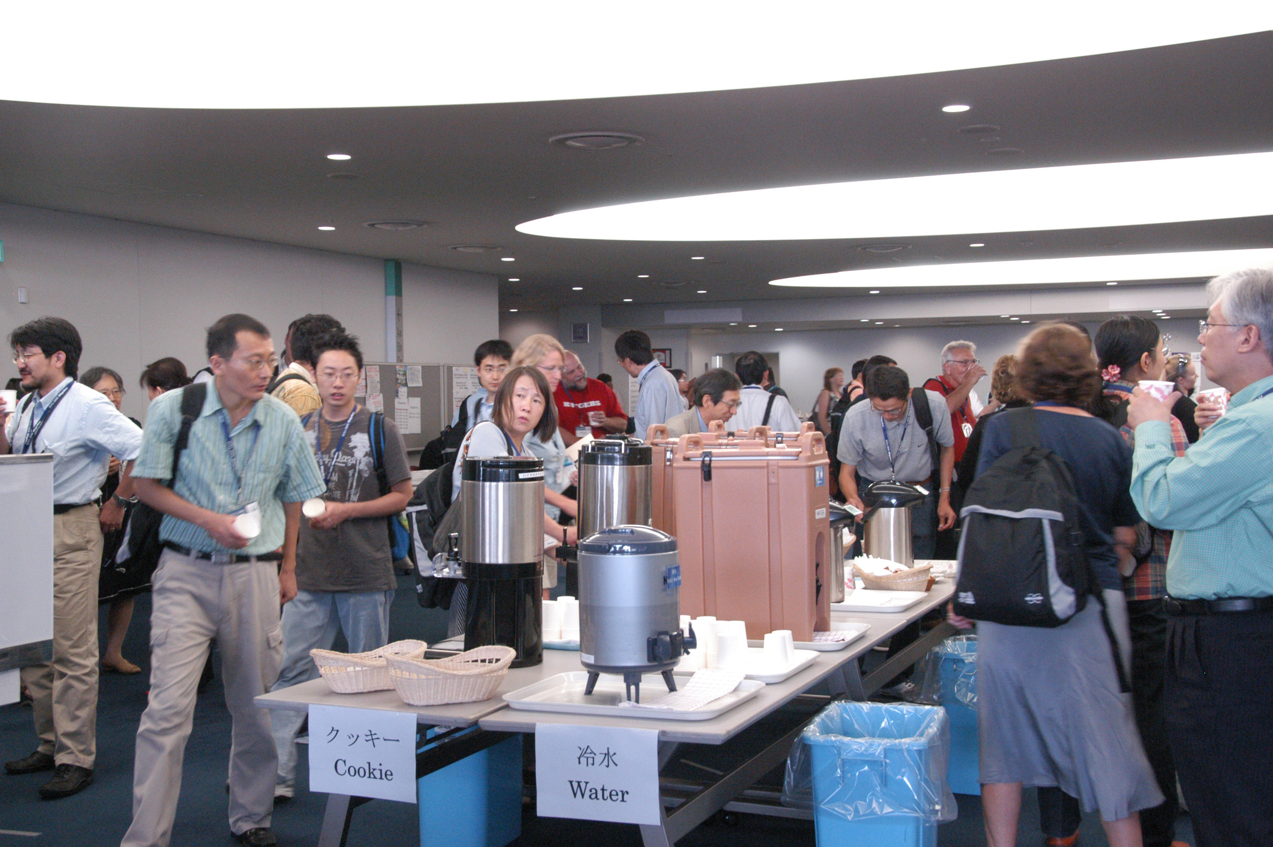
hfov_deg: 45.0
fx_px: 1537
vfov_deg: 30.8
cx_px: 636
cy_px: 424
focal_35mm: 44
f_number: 6.7
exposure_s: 1/30
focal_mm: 29
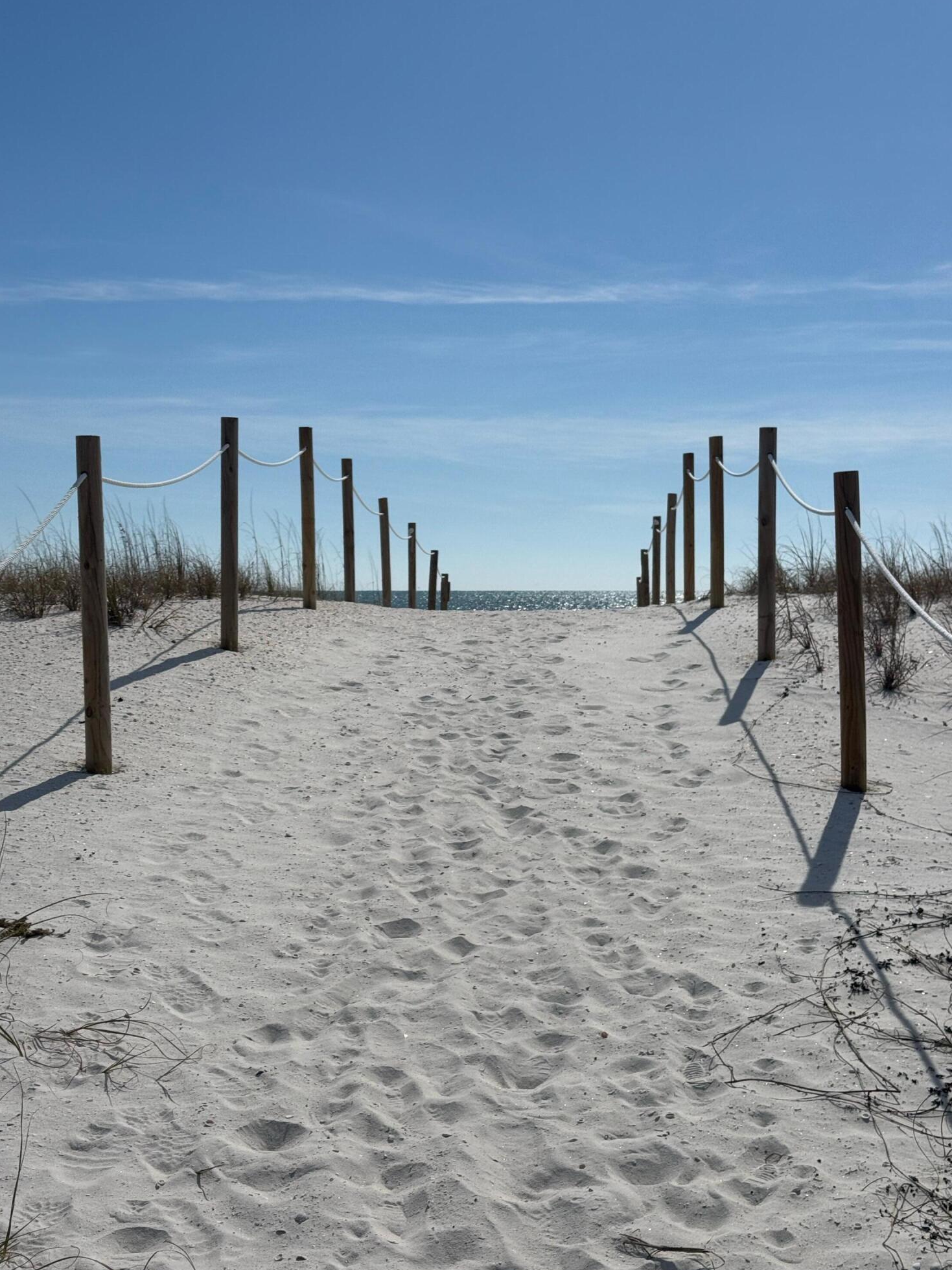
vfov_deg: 38.9
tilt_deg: -1.0
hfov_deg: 29.7
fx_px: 1797
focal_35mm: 49
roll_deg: +0.0
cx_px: 484
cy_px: 641
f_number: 1.78
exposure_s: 1/16129
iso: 50
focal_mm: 6.76
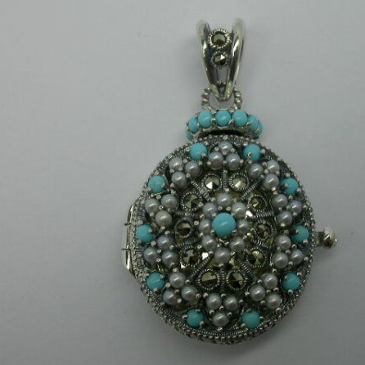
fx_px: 1205
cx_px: 221
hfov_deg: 17.2
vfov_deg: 17.2
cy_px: 183
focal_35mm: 101
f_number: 7.4
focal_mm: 17.7
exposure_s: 1/32.6
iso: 100
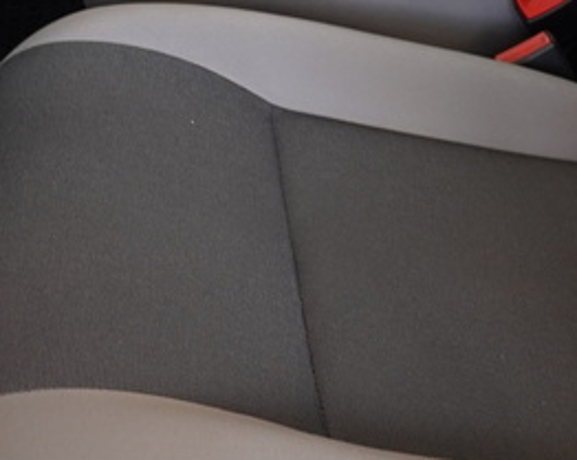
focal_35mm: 93
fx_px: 1586
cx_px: 266
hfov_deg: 20.6
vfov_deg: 14.7
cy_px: -335
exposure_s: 1/60
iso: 400
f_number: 4
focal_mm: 16
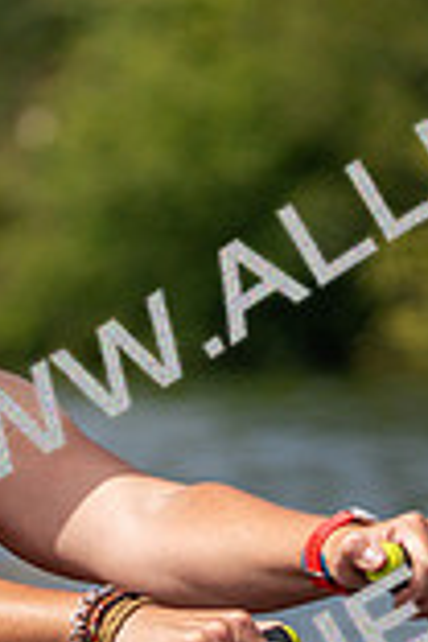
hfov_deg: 1.9
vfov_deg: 2.8
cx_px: 325
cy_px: 554
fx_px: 13231
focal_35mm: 742
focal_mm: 200
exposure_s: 1/1600
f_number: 5.6
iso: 160
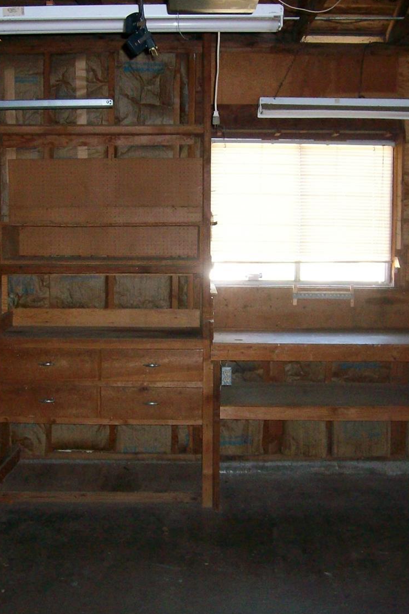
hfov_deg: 27.5
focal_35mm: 49
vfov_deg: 40.3
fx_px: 835
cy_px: 308
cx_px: 187
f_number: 2.8
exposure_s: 1/40
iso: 238
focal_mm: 5.8
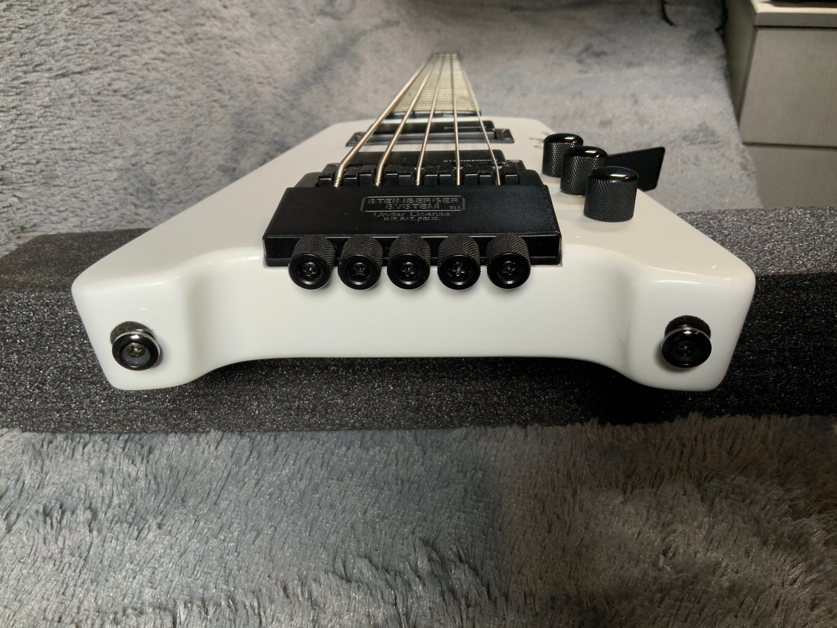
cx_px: 418
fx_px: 701
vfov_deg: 48.2
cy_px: 314
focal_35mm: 29
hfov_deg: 61.7
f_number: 1.8
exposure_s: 1/104
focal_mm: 3
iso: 16
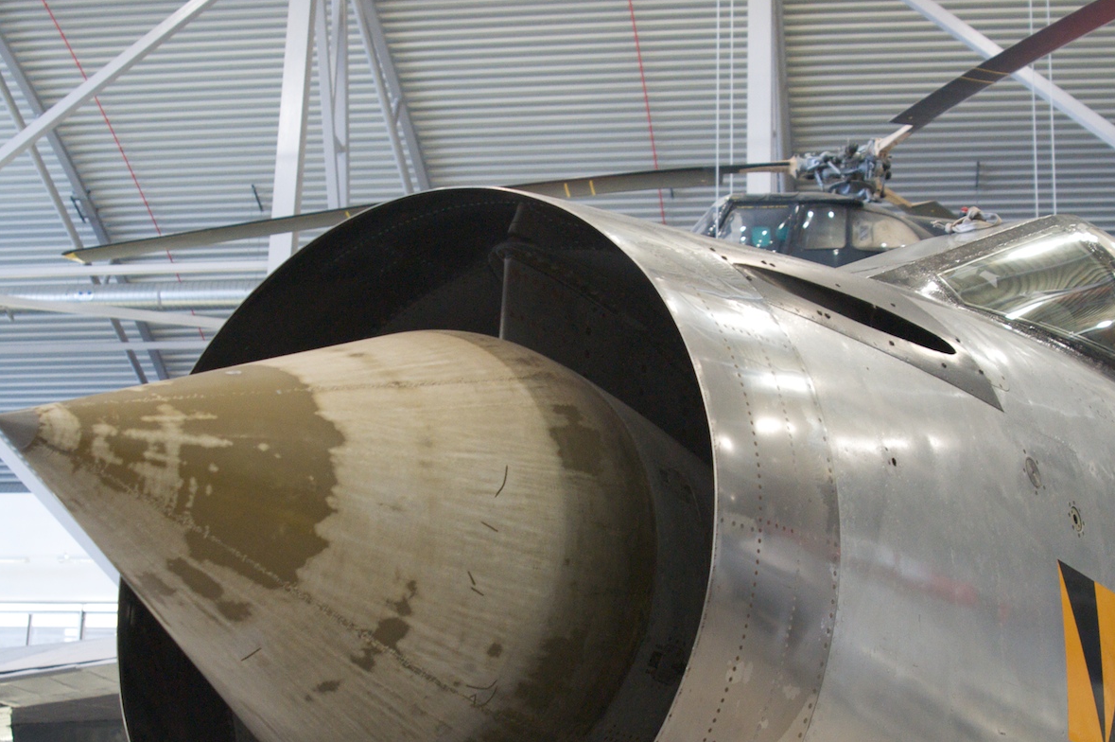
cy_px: 475
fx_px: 1764
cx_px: 580
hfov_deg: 35.1
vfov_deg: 23.7
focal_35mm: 57
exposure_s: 1/10
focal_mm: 28
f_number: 5
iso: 800
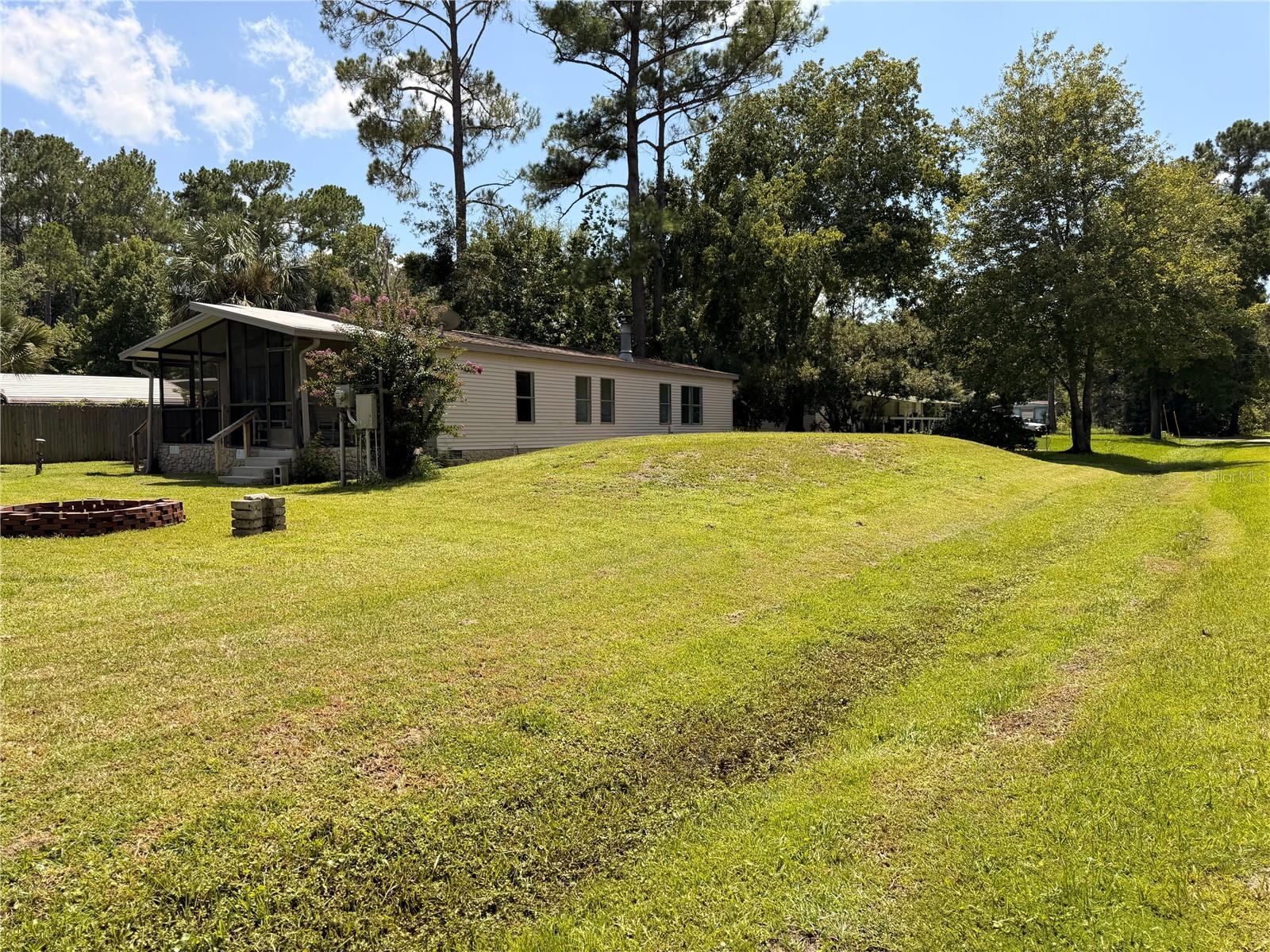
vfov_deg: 56.8
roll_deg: +1.0
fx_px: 881
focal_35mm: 24
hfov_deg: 71.6
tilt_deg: -0.7
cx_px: 635
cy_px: 476
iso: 80
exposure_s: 1/3279
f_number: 1.78
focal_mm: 6.76
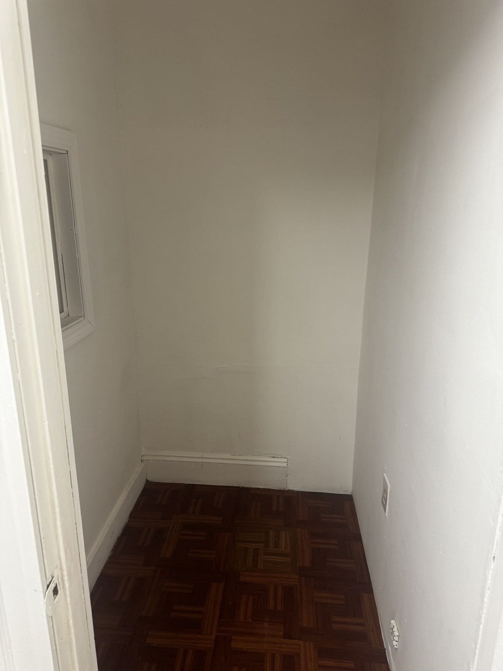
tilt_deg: -16.2
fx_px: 465
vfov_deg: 71.6
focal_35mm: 24
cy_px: 336
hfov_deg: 56.8
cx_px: 252
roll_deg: +1.3
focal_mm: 6.76
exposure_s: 1/59
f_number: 1.78
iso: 125
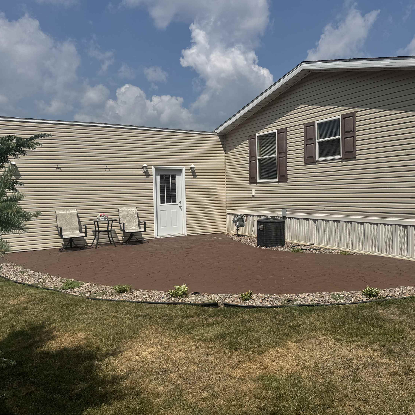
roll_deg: +0.7
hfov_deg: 55.5
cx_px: 226
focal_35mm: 29
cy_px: 204
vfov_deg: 55.6
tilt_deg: -0.8
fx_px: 393
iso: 80
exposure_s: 1/7092
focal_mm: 6.76
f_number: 1.78
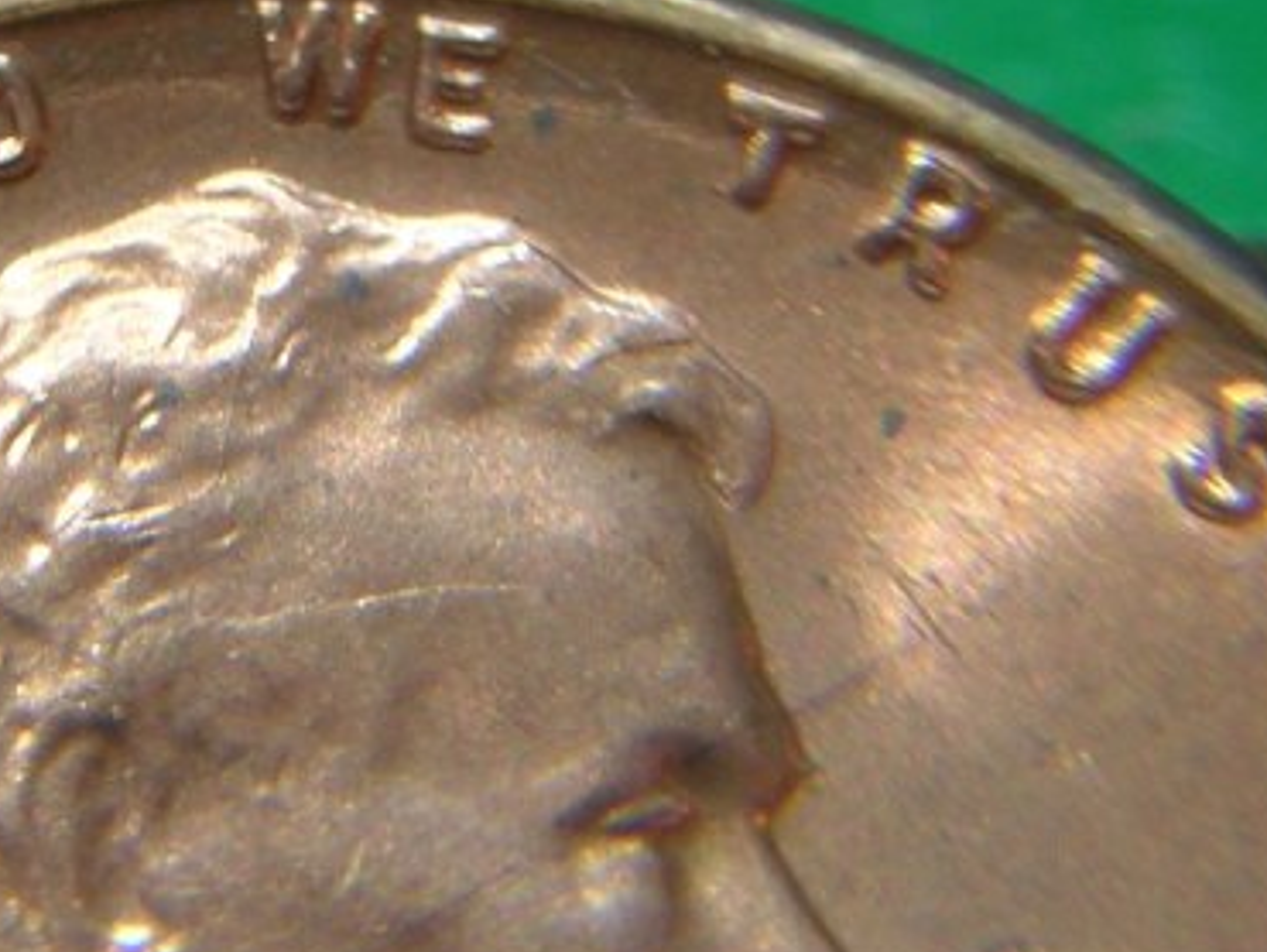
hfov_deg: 15.4
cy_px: 562
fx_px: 4688
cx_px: 442
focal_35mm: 128
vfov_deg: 11.6
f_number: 3.8
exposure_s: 1/3.5
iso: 127
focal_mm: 9.6
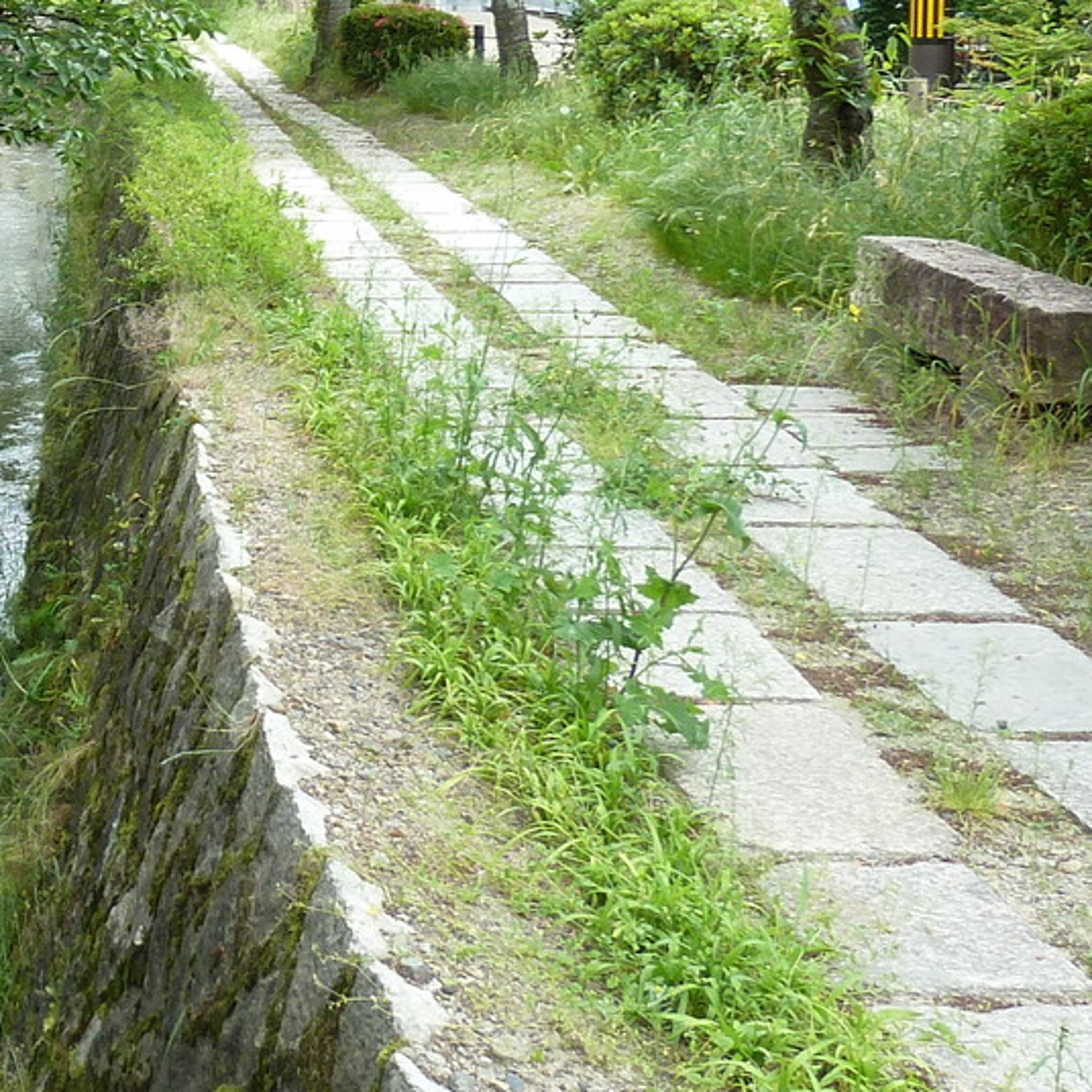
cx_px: -350
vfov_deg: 25.2
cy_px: 92
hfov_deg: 23.0
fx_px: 2356
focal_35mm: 66
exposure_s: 1/50
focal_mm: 4.1
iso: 80
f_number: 3.3
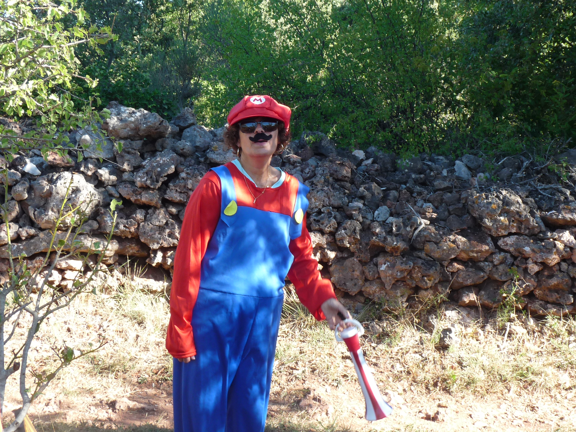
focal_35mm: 56
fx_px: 932
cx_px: 288
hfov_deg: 34.3
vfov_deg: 26.1
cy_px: 216
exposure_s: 1/125
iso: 100
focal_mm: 6.9
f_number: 4
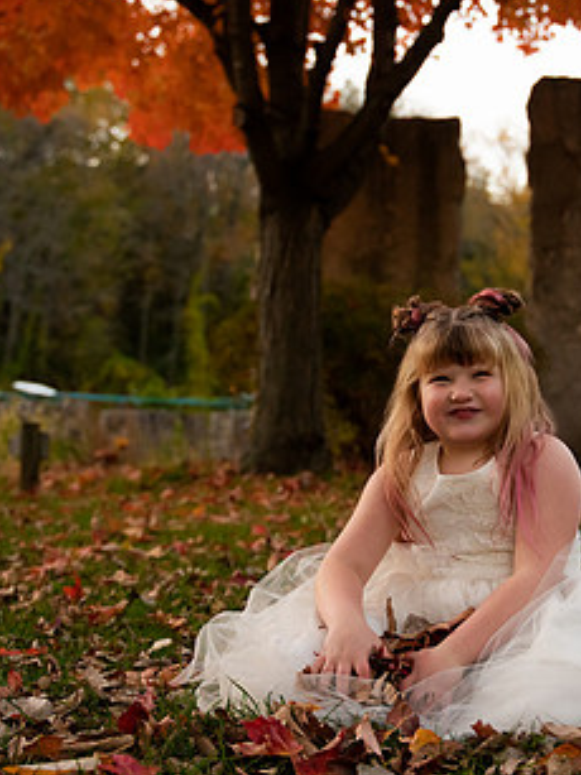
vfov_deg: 28.1
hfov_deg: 21.0
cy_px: 312
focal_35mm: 69
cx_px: 477
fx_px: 1545
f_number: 3.2
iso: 2500
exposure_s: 1/200
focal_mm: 38
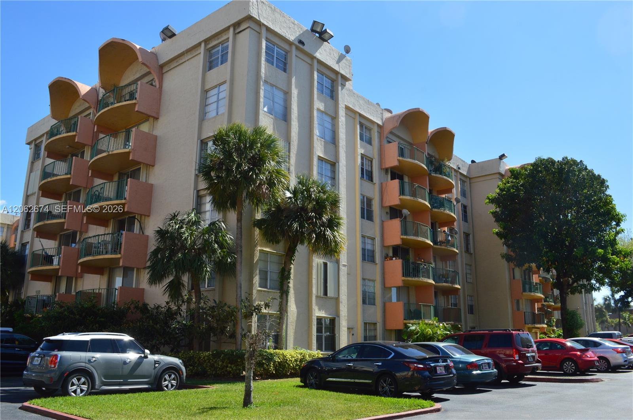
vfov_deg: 47.8
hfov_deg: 67.4
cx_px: 316
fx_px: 474
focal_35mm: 27
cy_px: 210
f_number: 11
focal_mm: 18
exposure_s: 1/320
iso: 400
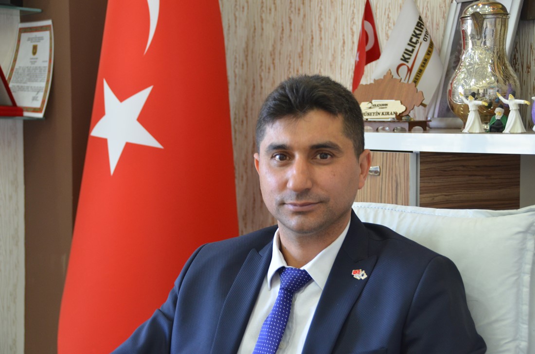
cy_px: 177
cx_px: 268
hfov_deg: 27.0
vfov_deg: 18.1
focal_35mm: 75
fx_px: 1112
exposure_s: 1/30
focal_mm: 50
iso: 800
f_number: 4.8
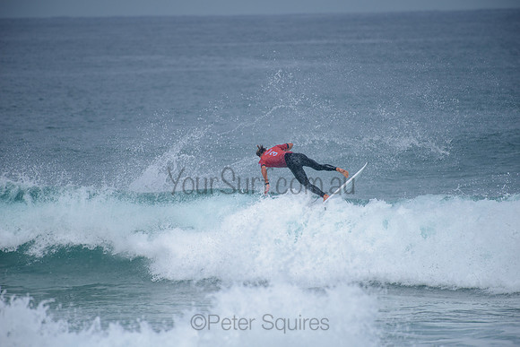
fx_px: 7224
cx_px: 260
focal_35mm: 500
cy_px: 174
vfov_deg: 2.8
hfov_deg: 4.1
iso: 320
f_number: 5.6
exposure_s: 1/2000
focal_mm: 500
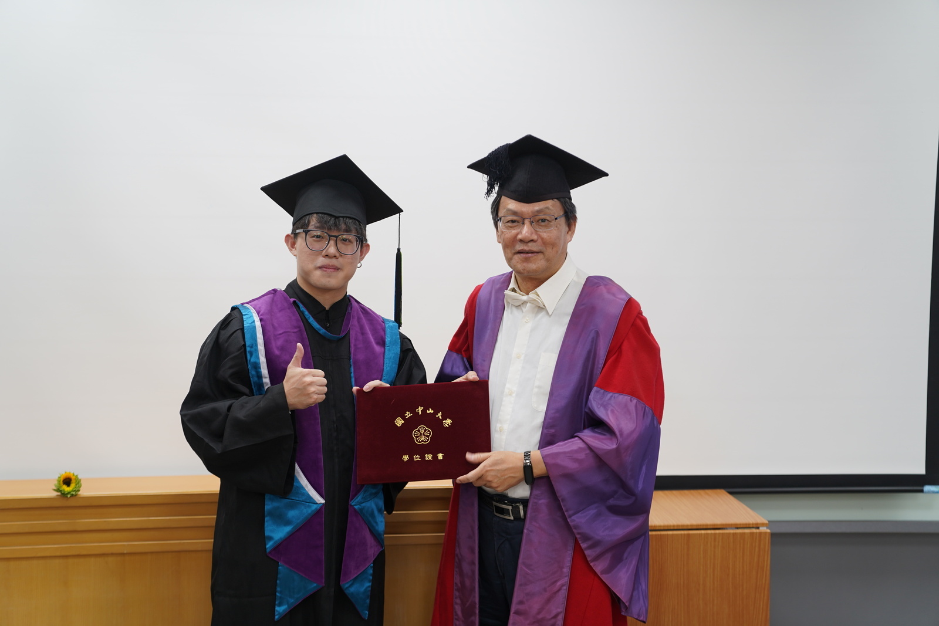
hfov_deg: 38.9
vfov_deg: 26.5
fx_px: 1330
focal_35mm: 51
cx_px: 470
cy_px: 313
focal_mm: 51
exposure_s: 1/60
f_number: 2.8
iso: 200
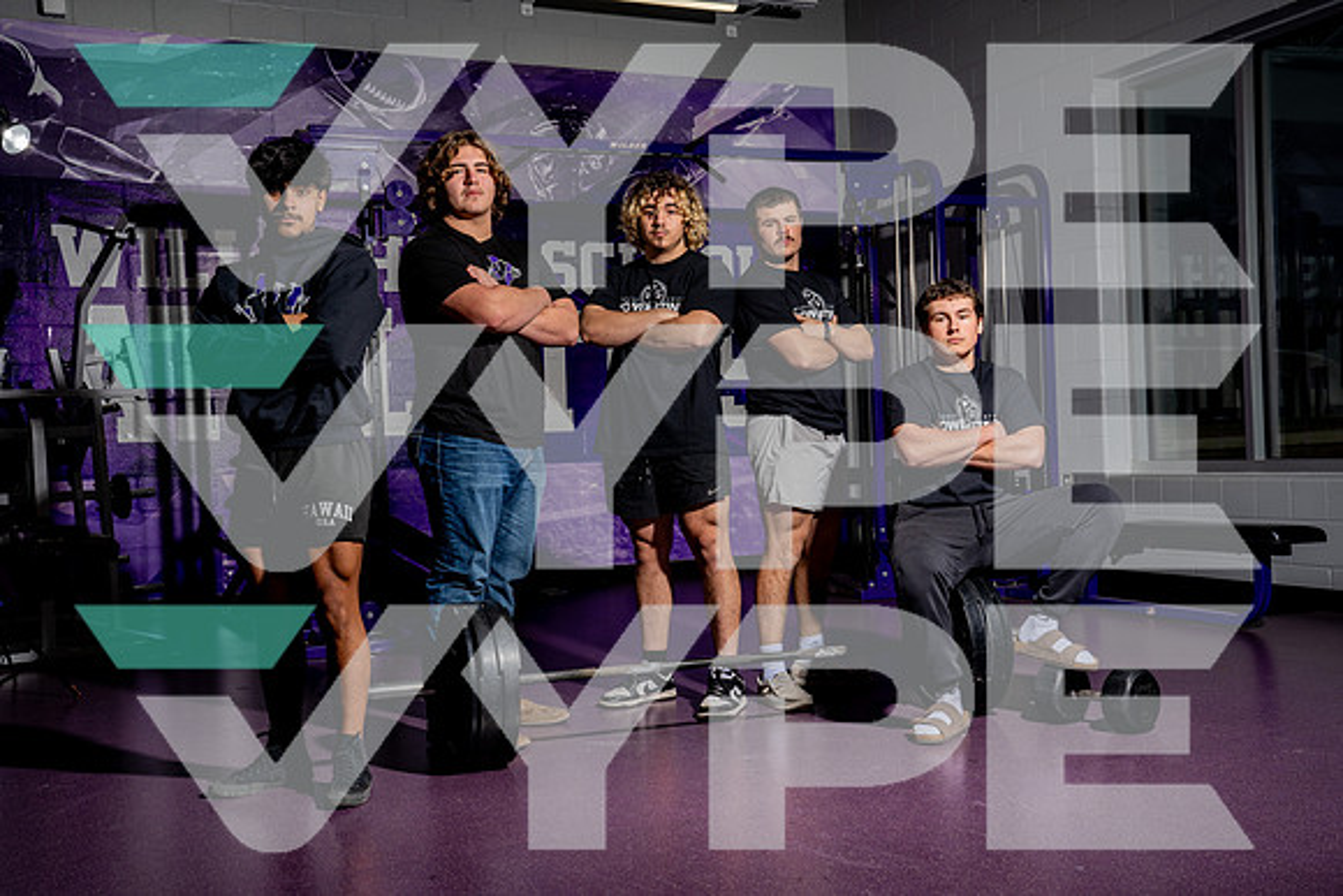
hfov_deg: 50.7
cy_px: 448
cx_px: 672
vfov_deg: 35.1
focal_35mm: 38
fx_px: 1418
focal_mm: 38
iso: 100
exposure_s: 1/250
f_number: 8
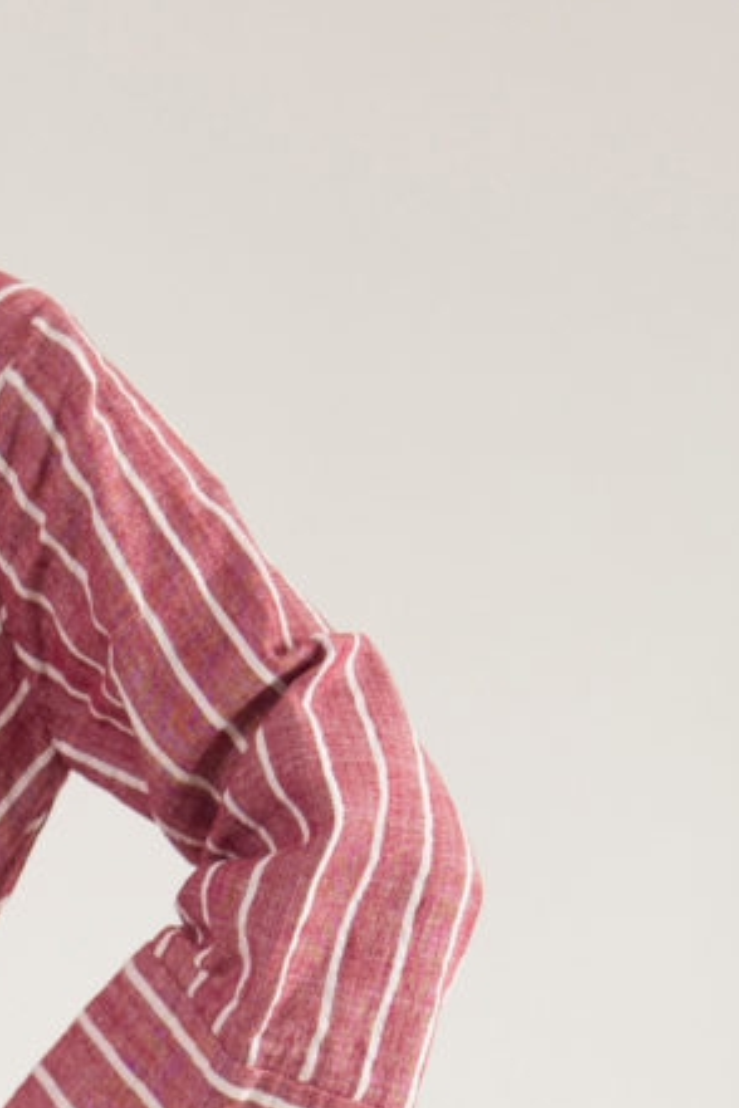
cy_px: 1862
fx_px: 8929
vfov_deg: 7.0
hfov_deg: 4.7
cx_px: -300
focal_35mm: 290
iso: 800
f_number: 1.4
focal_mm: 50
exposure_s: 1/160
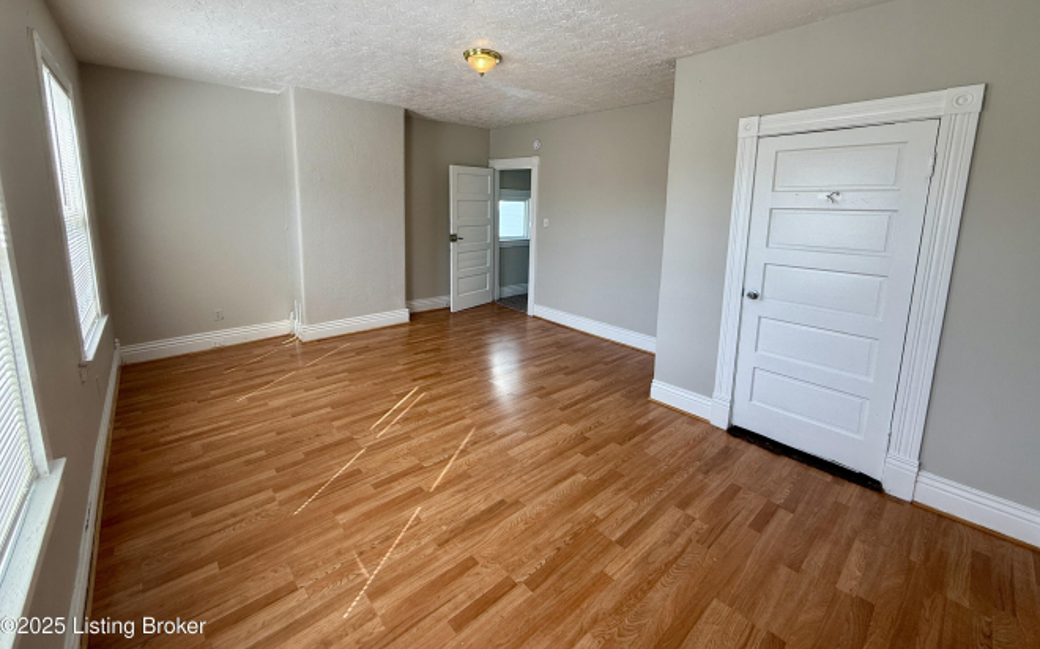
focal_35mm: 15
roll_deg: -0.9
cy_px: 268
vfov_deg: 74.1
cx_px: 524
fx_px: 425
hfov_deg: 101.5
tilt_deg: -8.0
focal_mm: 2.22
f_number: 2.2
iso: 64
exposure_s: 1/179
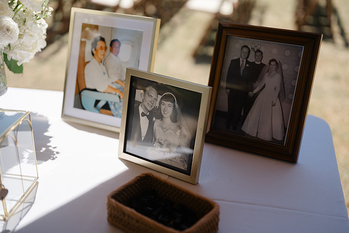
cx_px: 174
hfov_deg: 42.9
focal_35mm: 46
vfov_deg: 29.4
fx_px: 444
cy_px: 116
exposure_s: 1/2700
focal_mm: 55
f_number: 1.7
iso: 160
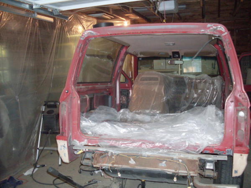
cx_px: 126
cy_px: 94
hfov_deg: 49.0
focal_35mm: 38
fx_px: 276
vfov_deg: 37.7
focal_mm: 6.3
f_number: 2.8
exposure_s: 1/45
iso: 240
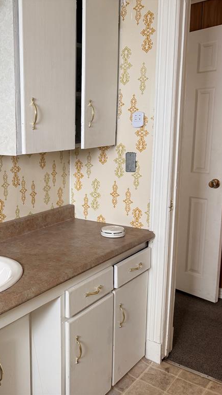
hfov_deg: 32.1
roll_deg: +2.0
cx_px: 23
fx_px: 366
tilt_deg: -10.9
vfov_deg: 56.6
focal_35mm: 35
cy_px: 197
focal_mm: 6.76
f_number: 1.78
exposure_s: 1/116
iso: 200
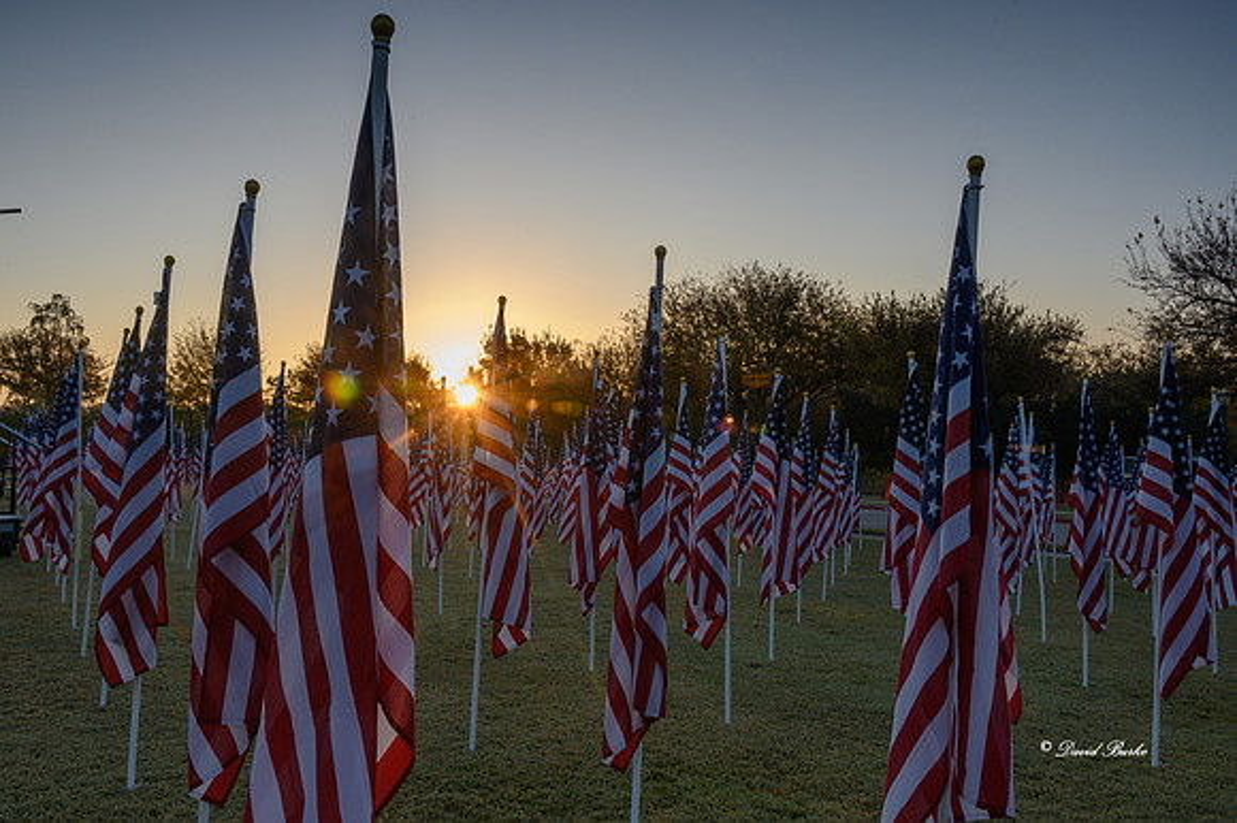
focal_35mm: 32
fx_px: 1082
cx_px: 618
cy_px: 412
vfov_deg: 41.7
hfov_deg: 59.5
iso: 800
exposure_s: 1/50
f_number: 20
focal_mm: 31.5
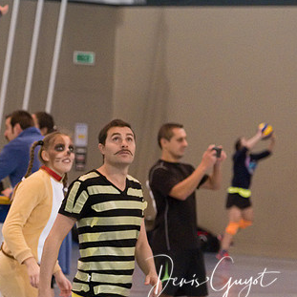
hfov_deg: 6.5
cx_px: -11
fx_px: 2601
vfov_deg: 6.5
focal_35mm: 268
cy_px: 176
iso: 6400
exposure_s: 1/500
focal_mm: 74.4
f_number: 2.8
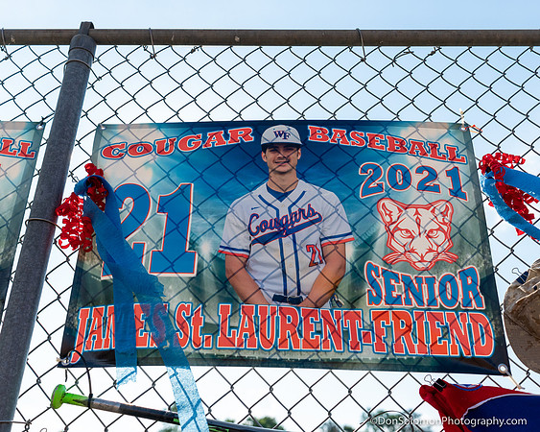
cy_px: 216
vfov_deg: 37.8
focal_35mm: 39
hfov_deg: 46.4
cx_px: 270
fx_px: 630
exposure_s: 1/4000
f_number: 3.5
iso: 400
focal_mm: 35
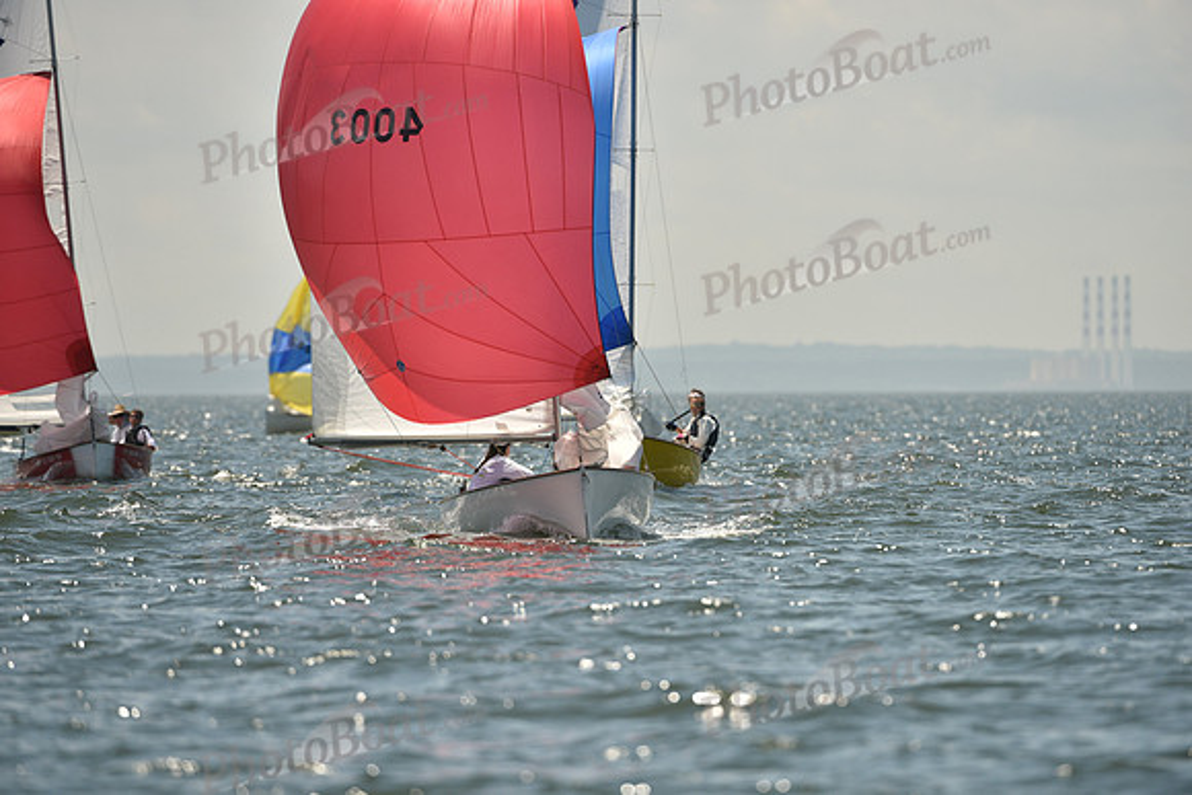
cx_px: 596
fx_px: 13247
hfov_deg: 5.2
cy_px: 398
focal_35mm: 400
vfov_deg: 3.4
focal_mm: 400
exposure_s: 1/2000
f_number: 5.6
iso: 250
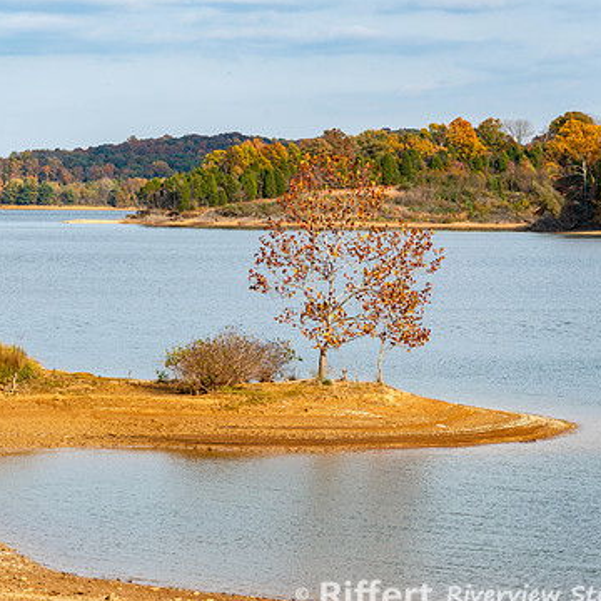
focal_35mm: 144
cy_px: 301
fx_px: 2829
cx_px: 184
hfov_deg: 12.1
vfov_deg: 12.1
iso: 100
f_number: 8
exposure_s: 1/160
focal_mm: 105
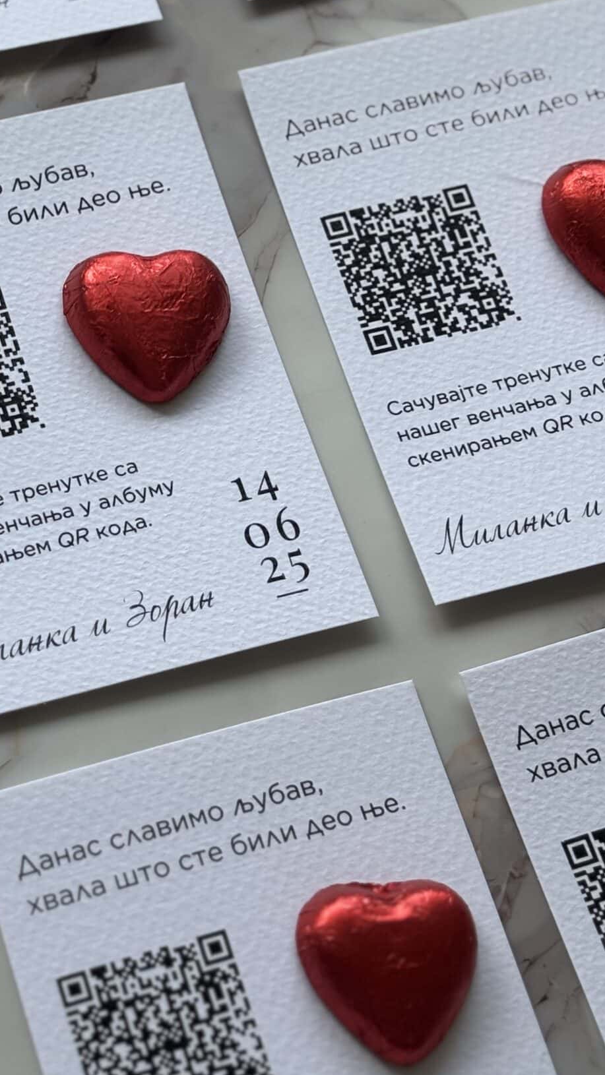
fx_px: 2538
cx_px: 26
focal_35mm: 89
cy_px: 450
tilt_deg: -64.9
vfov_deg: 23.9
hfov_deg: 13.4
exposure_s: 1/190
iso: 32
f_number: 1.6
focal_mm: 5.96
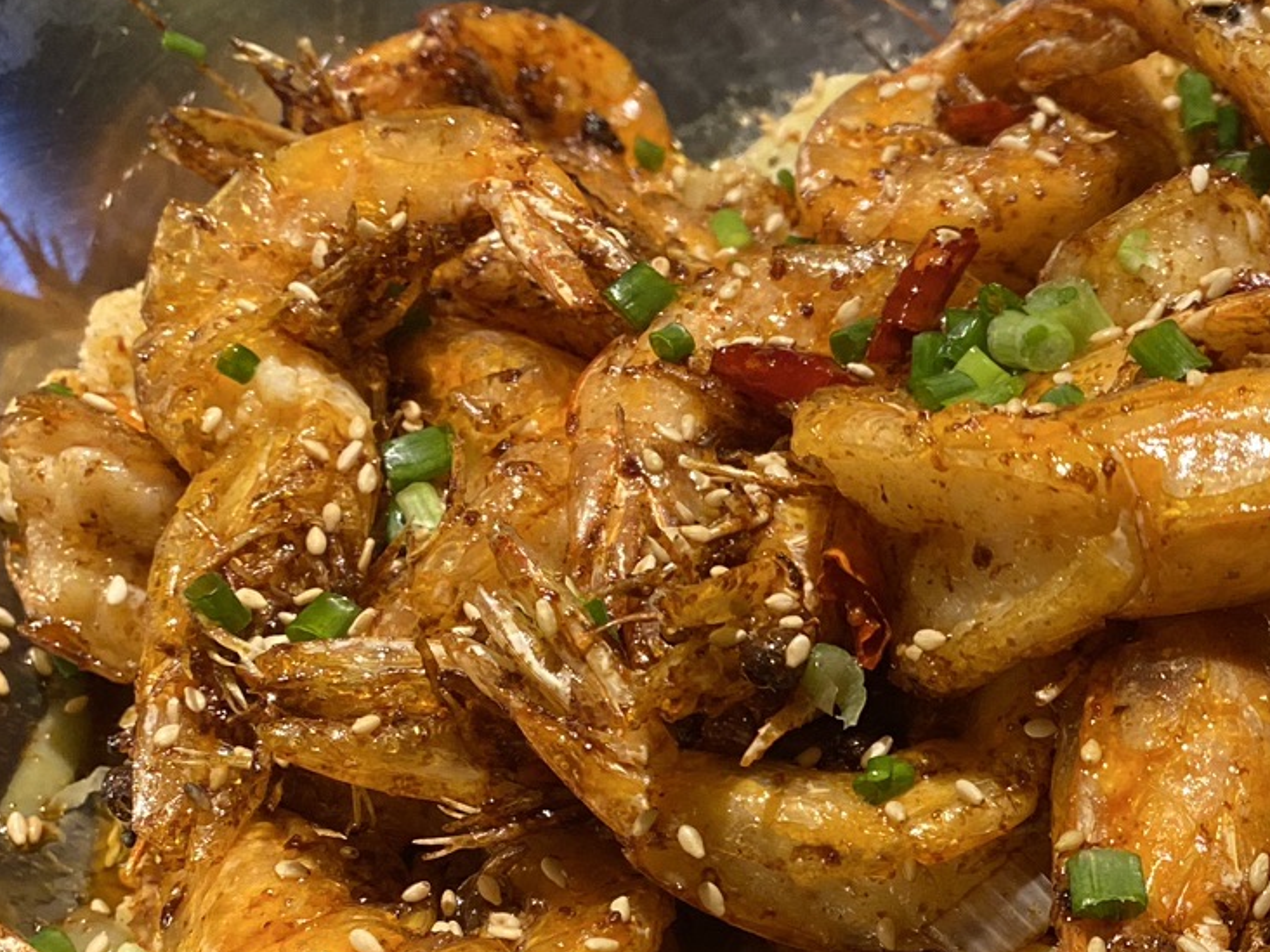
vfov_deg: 20.4
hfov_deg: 25.8
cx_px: 1315
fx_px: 2605
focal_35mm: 71
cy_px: 832
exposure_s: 1/100
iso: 125
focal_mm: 4.25
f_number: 1.8
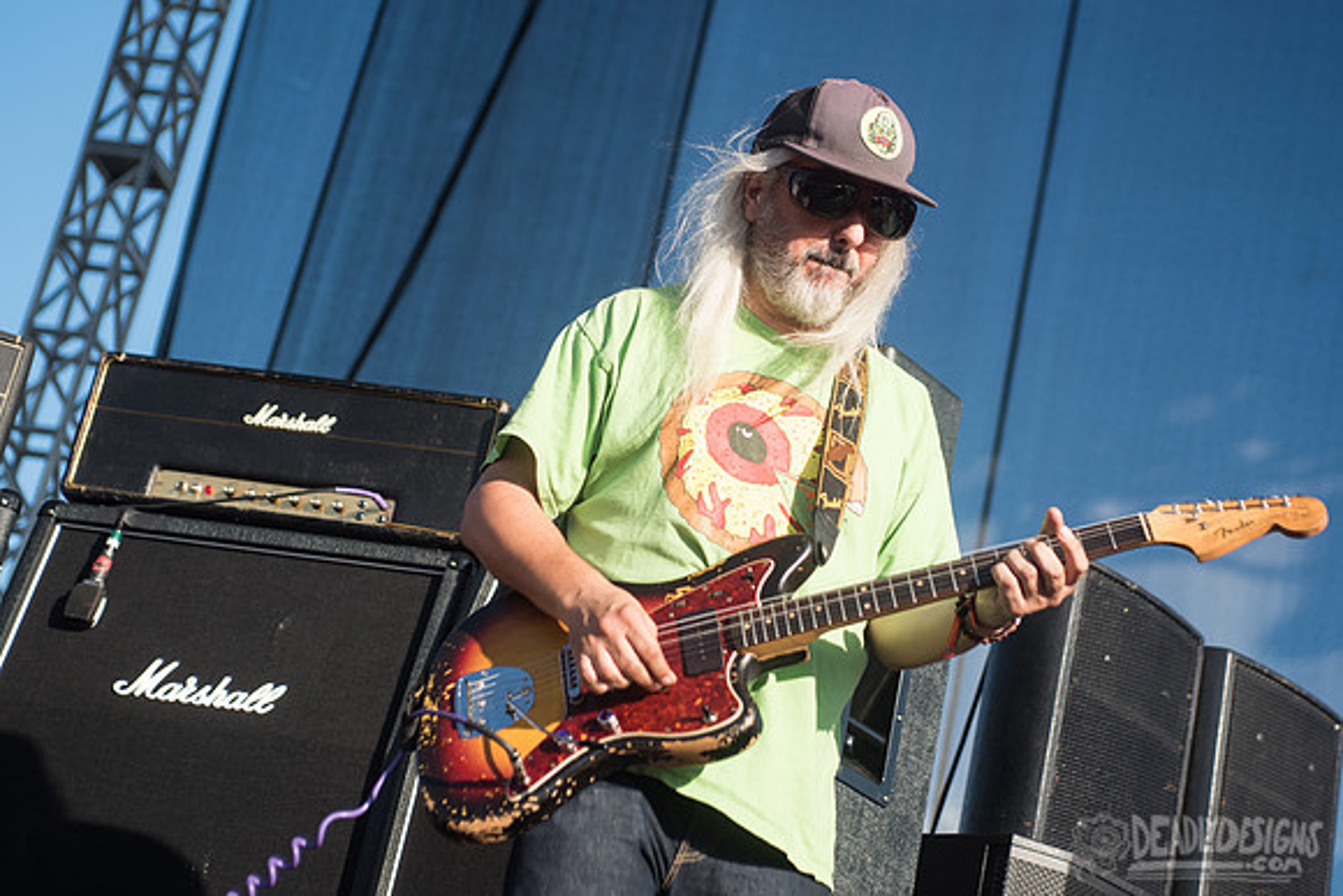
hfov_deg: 25.1
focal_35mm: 81
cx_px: 711
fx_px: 3018
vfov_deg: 16.9
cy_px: 378
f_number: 4
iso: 200
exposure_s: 1/1000
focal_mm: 70
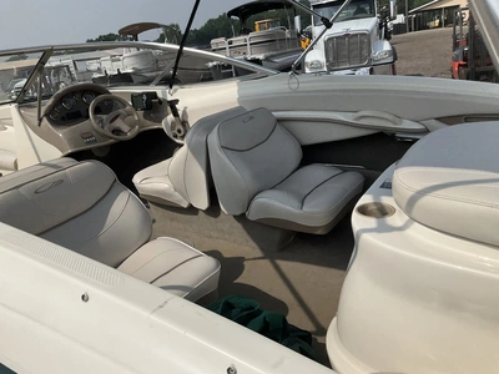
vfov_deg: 48.2
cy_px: 187
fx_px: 418
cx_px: 250
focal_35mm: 29
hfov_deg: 61.7
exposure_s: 1/3788
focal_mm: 3
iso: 25
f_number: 1.8
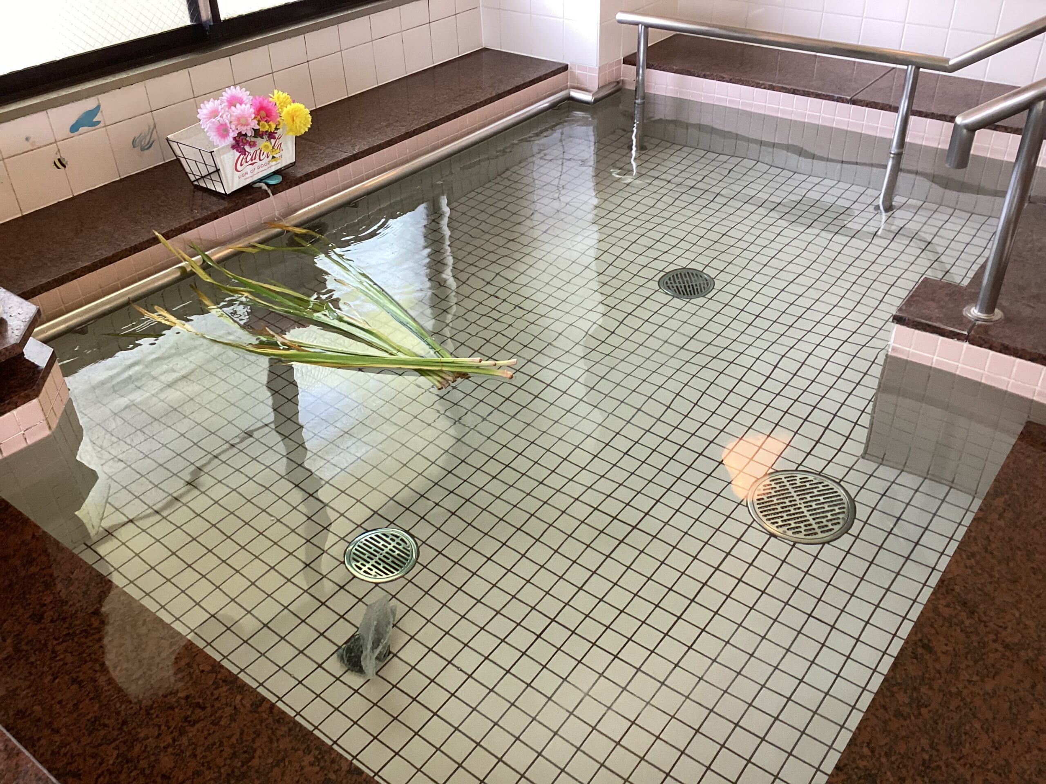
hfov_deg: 58.4
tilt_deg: -34.1
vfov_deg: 45.4
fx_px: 937
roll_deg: +1.5
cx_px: 523
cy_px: 392
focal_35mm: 31
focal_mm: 3.3
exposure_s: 1/60
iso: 100
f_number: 2.4
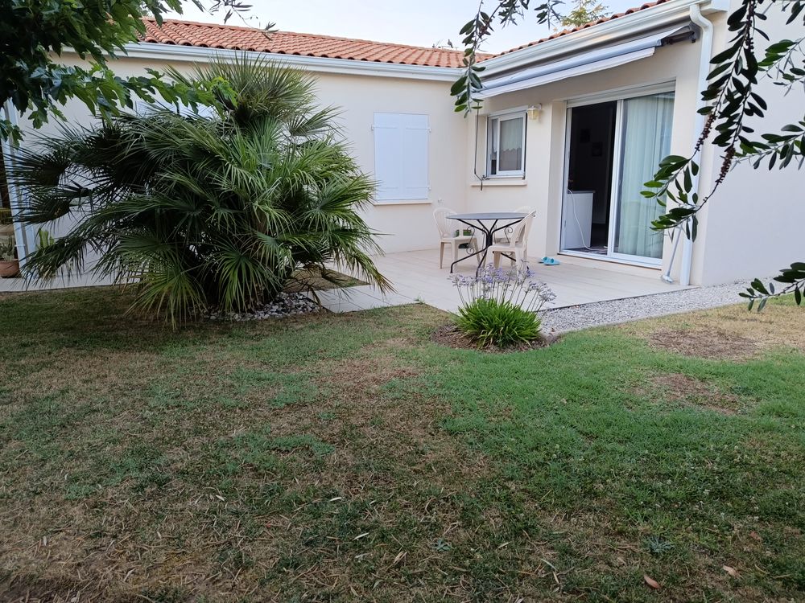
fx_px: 558
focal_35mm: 24
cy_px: 302
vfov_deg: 56.8
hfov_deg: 71.6
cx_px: 402
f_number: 1.7
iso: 125
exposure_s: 1/100
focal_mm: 5.24
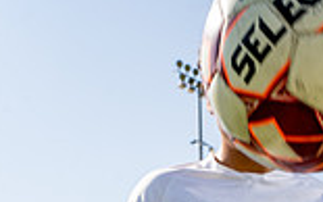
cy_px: 464
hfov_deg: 28.8
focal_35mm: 68
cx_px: 298
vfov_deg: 14.1
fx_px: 599
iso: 320
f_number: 11
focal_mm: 23
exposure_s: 1/250
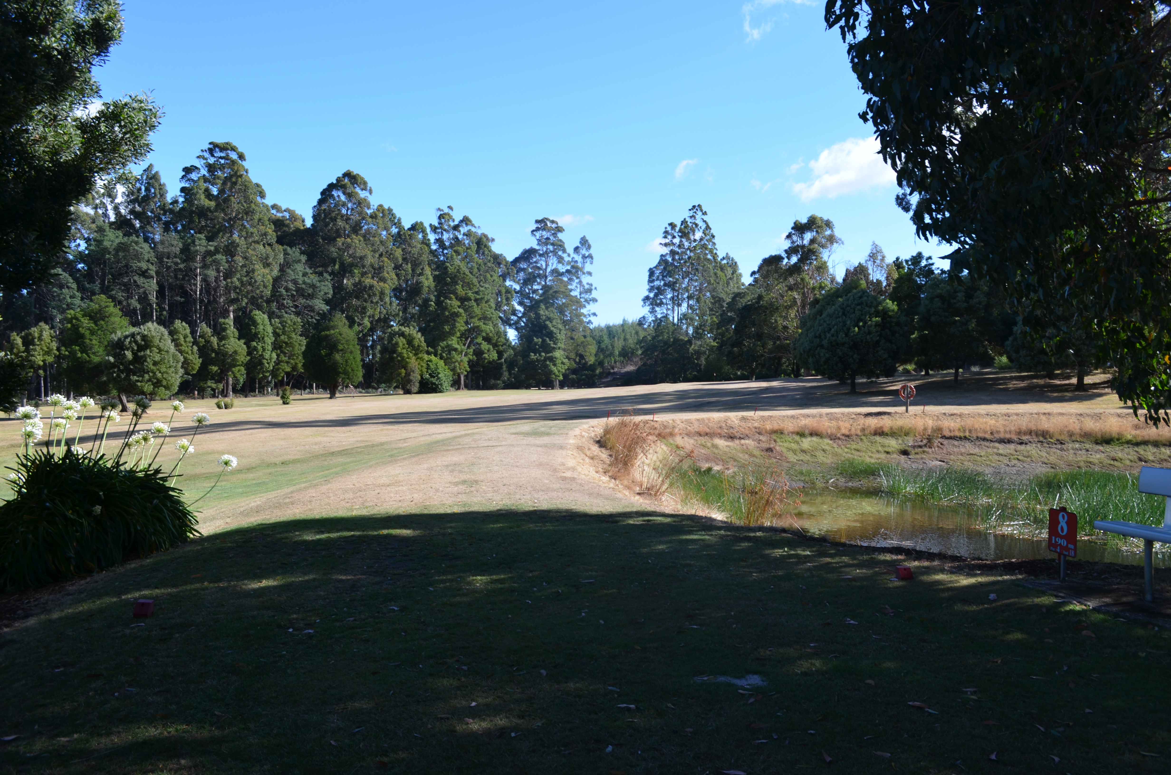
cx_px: 586
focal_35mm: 30
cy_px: 388
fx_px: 974
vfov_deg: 43.4
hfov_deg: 62.0
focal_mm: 20
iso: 100
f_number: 6.7
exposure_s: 1/180
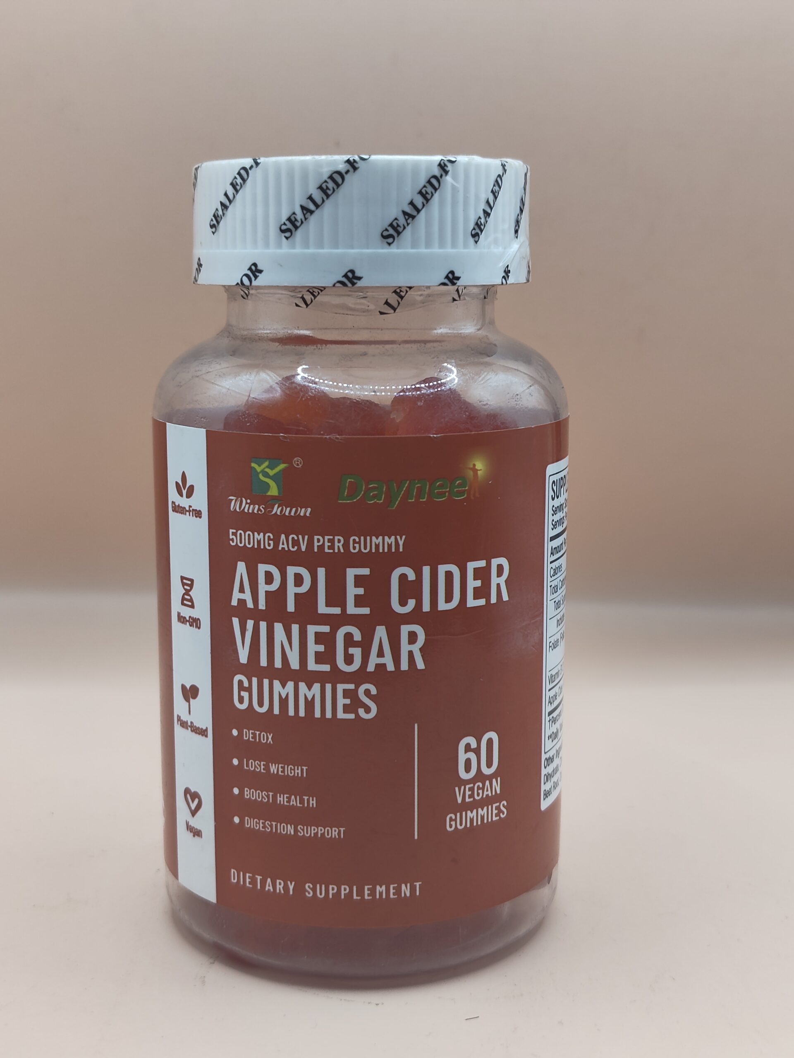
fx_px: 1529
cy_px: 529
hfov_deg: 29.1
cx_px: 397
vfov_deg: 38.2
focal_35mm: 50
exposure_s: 1/100
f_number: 1.88
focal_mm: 5.56
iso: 164
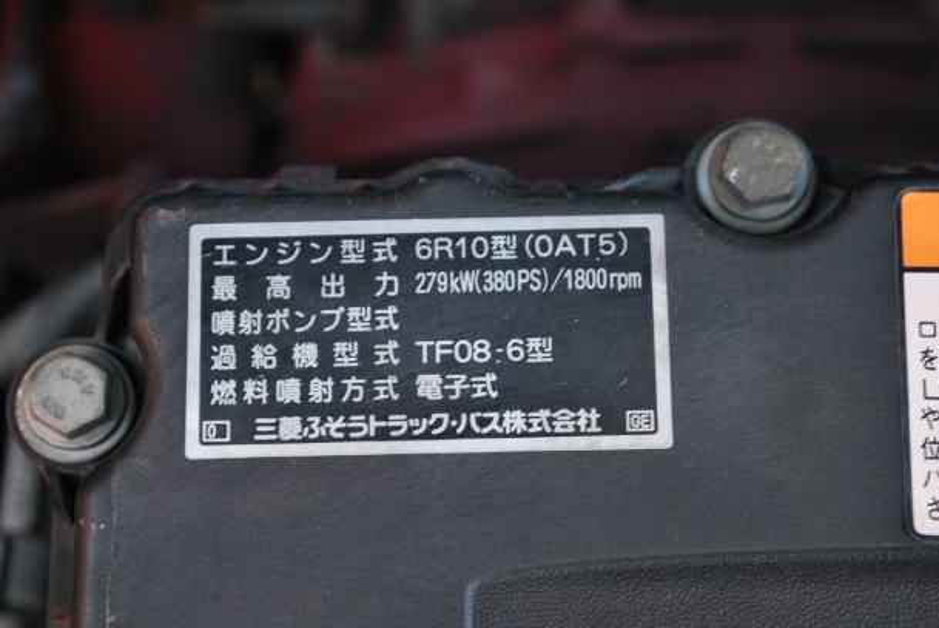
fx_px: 2140
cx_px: 469
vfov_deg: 16.7
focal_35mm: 82
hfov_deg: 24.7
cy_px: 329
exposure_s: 1/30
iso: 360
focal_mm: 52
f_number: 5.6
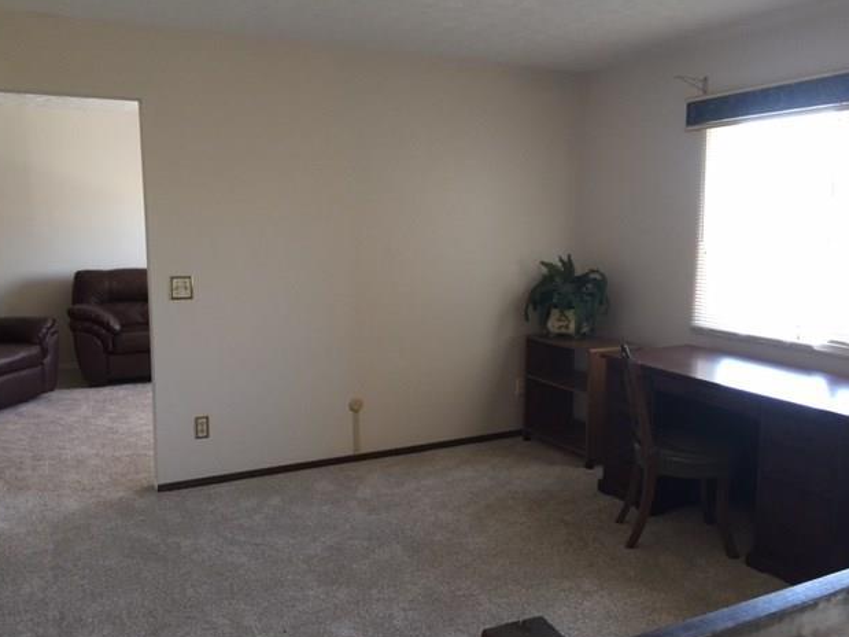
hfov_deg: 60.0
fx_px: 736
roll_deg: -1.5
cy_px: 325
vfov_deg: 46.8
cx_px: 421
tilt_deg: -6.5
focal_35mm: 30
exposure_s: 1/30
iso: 125
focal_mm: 4.15
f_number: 2.2
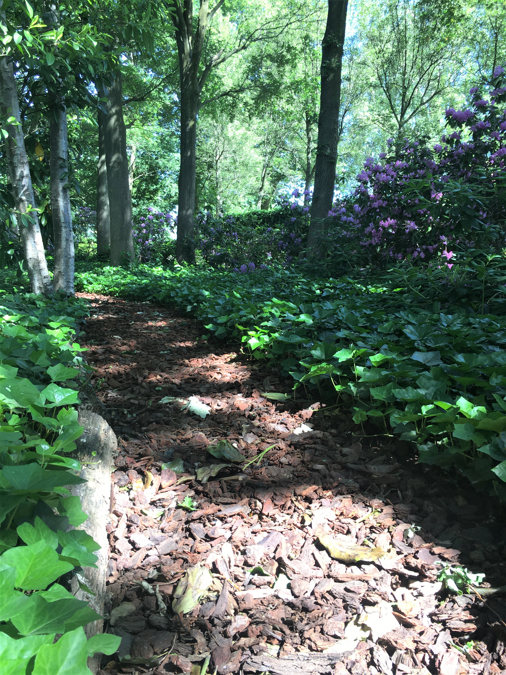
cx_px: 253
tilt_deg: -8.5
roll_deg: +0.9
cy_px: 338
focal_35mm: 29
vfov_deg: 61.7
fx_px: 565
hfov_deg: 48.2
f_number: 2.2
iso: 25
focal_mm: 4.15
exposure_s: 1/100
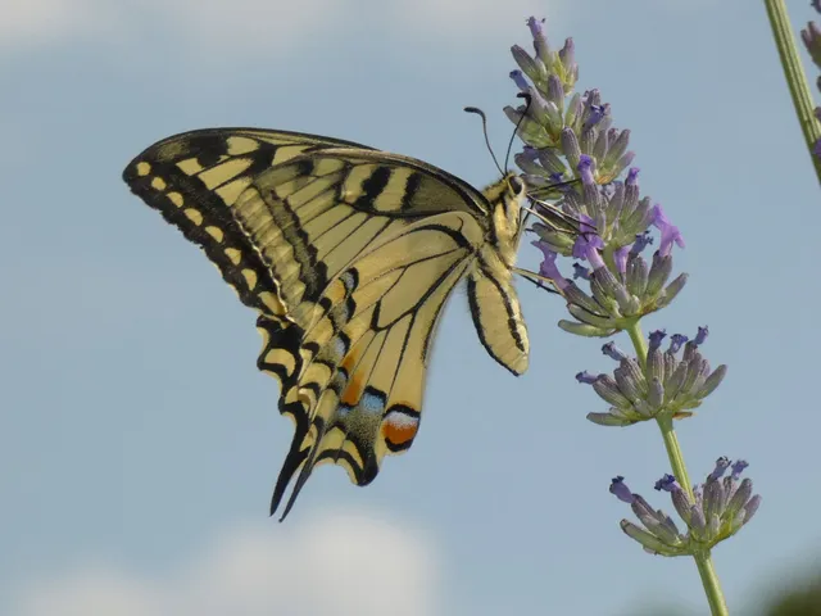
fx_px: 5004
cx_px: 410
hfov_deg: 9.4
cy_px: 308
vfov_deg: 7.0
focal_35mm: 211
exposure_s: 1/500
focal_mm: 37.8
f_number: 5.5
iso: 80
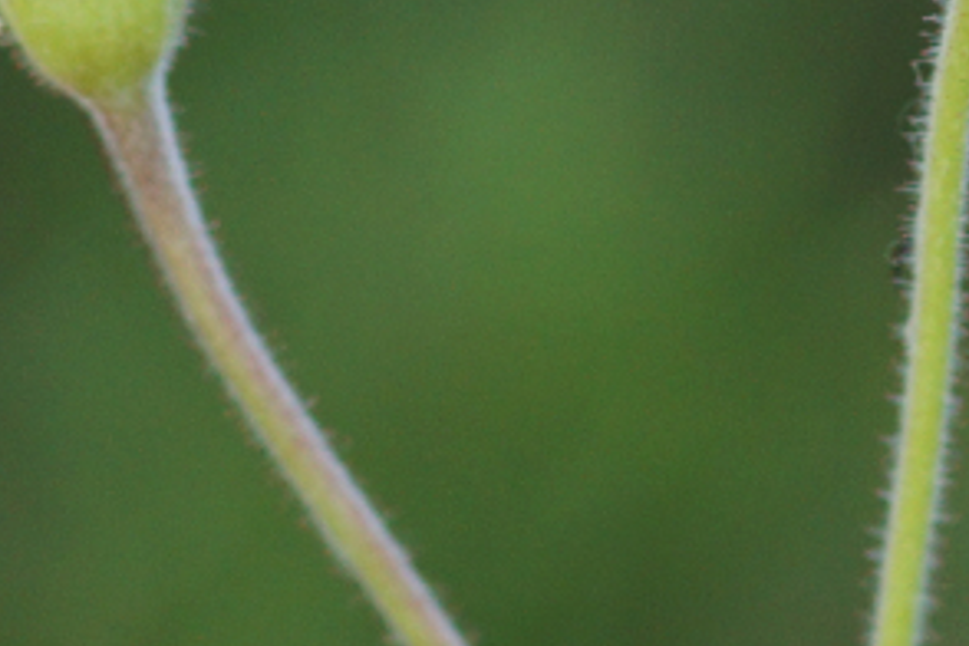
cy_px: -86
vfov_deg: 2.2
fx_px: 16499
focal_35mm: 613
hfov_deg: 3.4
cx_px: 953
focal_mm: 100
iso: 400
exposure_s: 1/160
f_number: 4.5
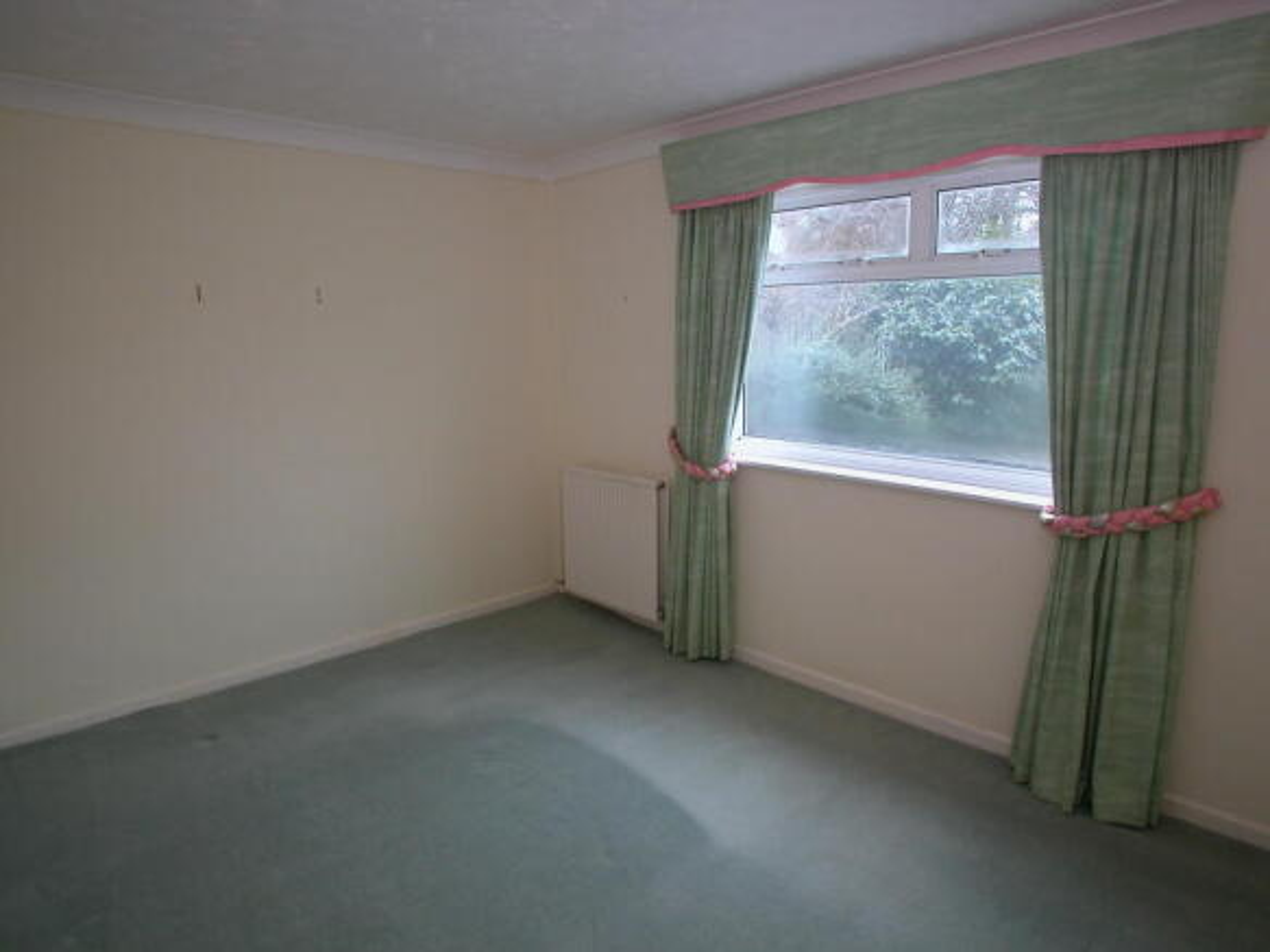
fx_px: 1027
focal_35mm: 28
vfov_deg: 49.7
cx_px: 635
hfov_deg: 63.5
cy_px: 476
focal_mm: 7.1
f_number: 2.8
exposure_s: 1/30
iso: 100
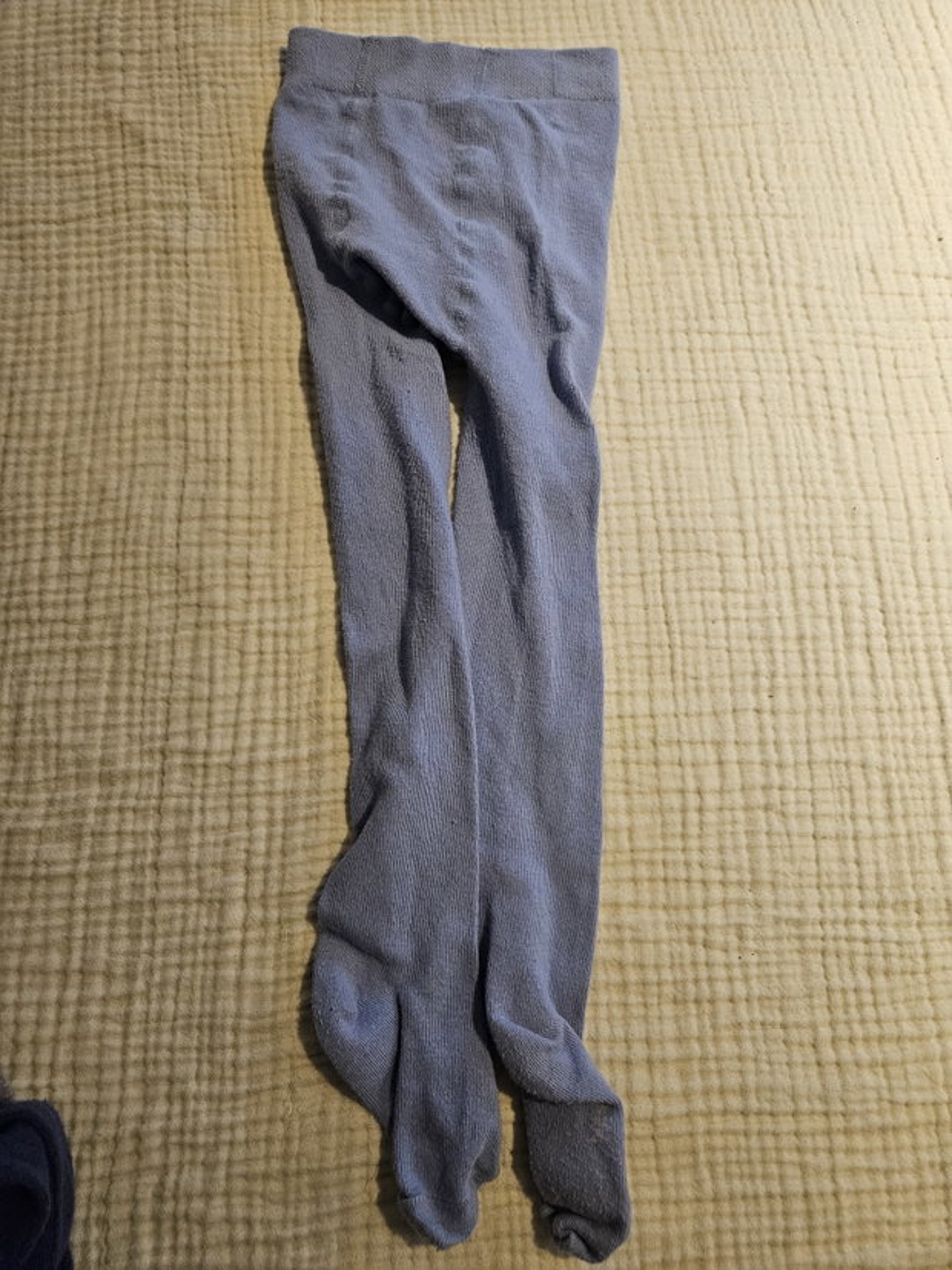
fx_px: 844
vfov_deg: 73.9
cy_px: 635
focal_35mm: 23
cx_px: 476
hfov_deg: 58.9
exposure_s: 1/100
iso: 640
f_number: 1.8
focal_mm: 5.4
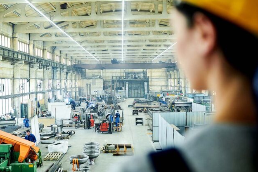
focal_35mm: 43
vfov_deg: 31.2
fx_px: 308
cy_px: 78
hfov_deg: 45.3
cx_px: 114
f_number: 2.8
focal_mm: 35
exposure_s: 1/125
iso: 800
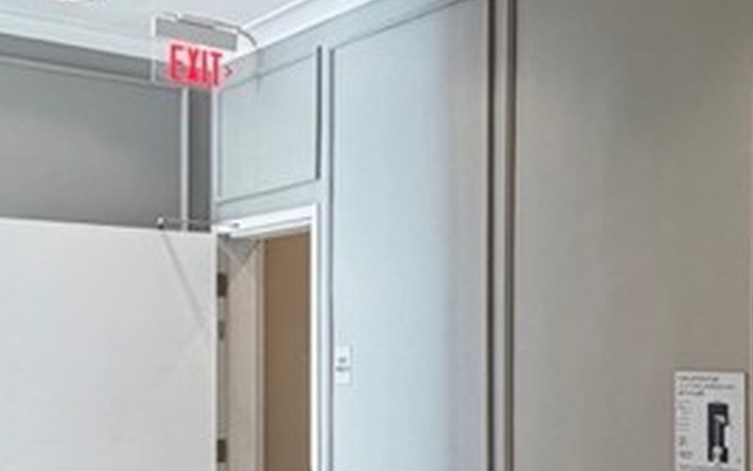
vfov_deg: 22.6
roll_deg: +0.4
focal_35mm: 57
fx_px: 1170
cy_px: 350
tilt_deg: +0.1
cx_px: 922
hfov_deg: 30.0
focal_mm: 2.22
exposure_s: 1/120
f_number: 2.2
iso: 160
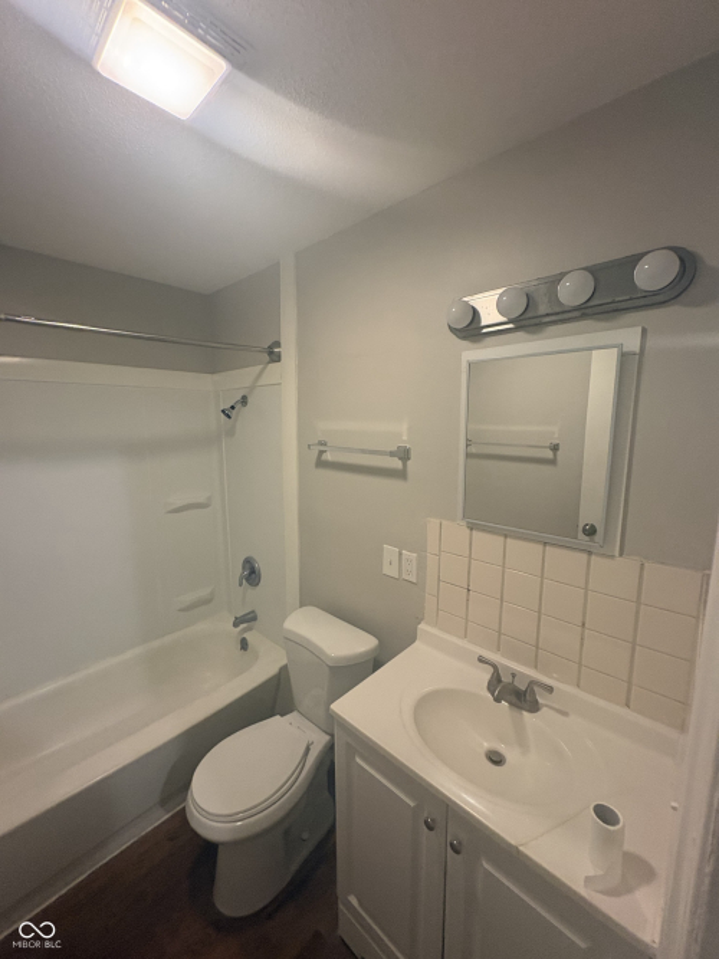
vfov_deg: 102.1
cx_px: 360
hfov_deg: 85.7
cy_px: 480
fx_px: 388
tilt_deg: -7.6
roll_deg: -0.7
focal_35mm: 14
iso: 400
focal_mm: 2.22
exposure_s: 1/60
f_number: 2.2
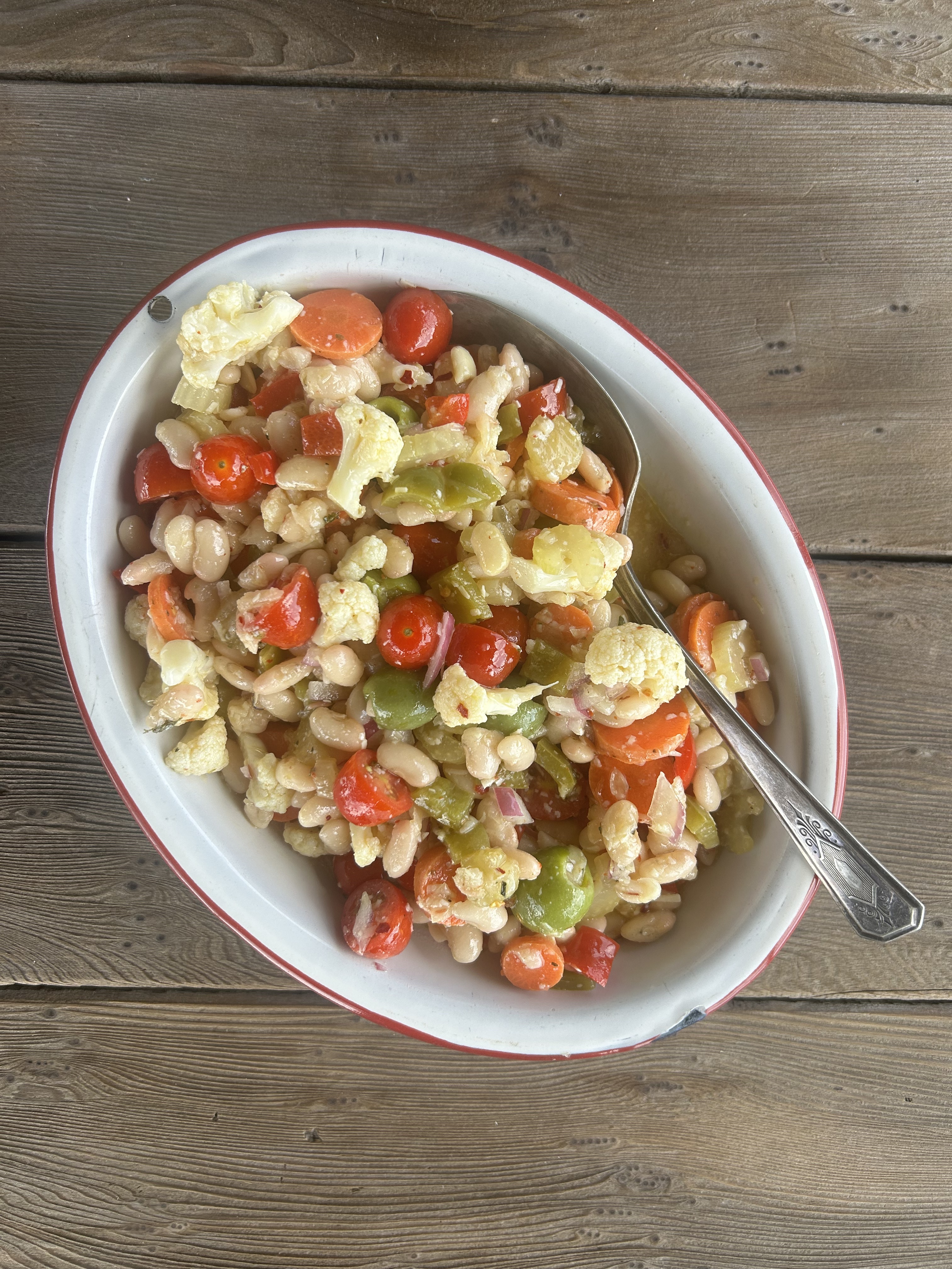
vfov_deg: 67.3
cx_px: 476
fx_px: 953
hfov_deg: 53.1
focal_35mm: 26
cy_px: 634
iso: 40
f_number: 1.5
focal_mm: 5.7
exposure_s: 1/264
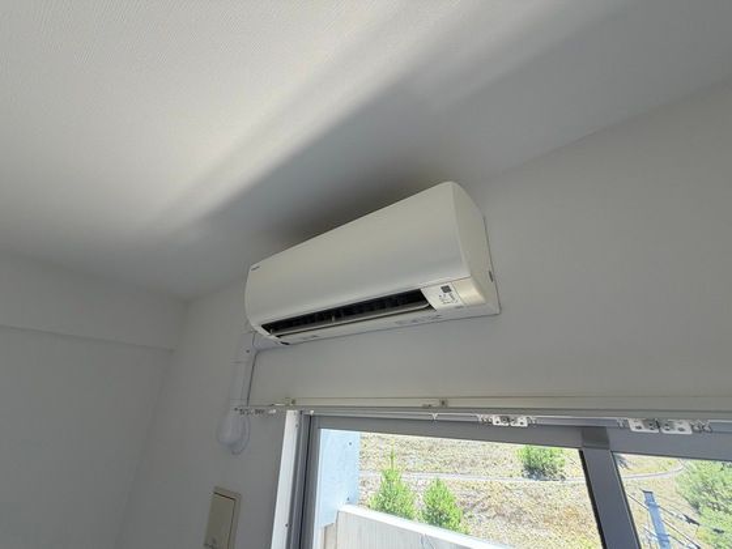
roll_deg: -0.8
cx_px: 366
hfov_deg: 102.1
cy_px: 274
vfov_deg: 85.7
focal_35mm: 14
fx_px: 296
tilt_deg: +23.8
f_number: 2.2
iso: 64
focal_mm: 2.22
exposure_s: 1/121
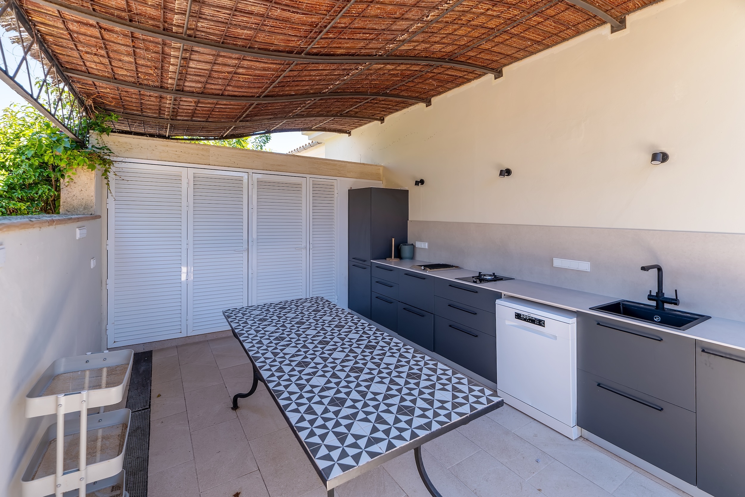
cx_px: 372
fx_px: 310
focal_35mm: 15
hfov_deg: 100.4
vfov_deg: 77.3
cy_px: 248
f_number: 4.5
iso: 160
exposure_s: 1/280
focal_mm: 10
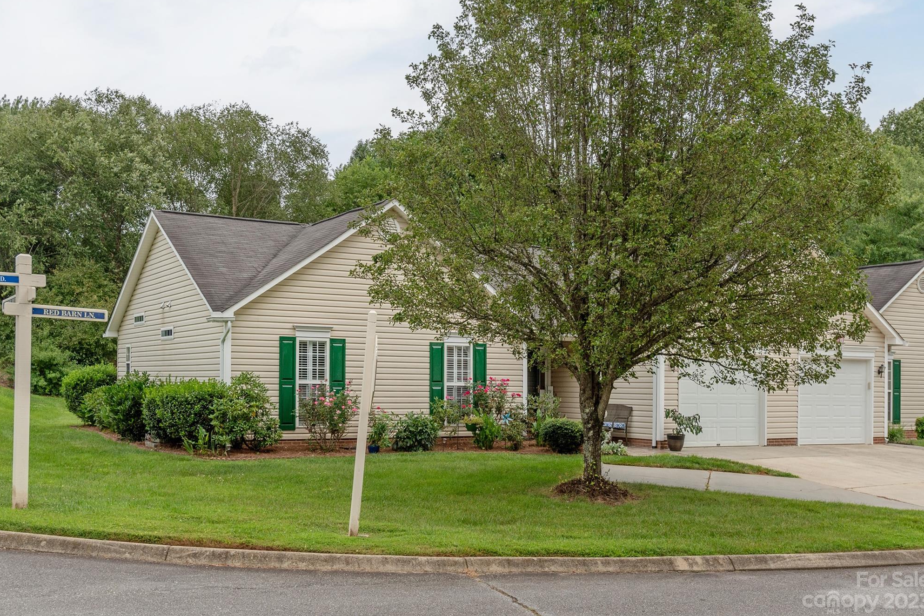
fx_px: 847
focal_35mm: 33
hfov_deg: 57.2
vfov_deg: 40.0
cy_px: 305
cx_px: 456
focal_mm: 32
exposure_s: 1/1250
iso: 320
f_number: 7.1
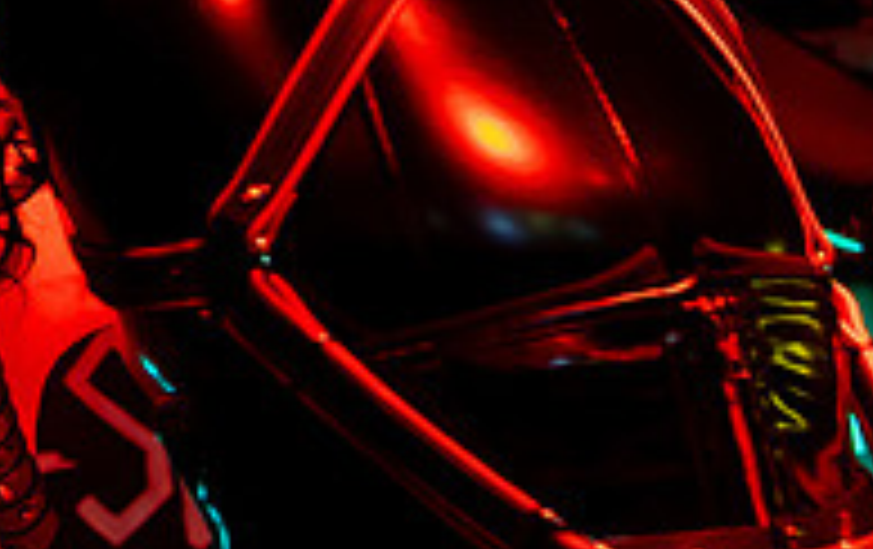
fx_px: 2169
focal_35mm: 91
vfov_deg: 12.8
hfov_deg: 21.7
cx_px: -53
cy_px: -517
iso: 6400
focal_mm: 24
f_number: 4
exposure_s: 1/125
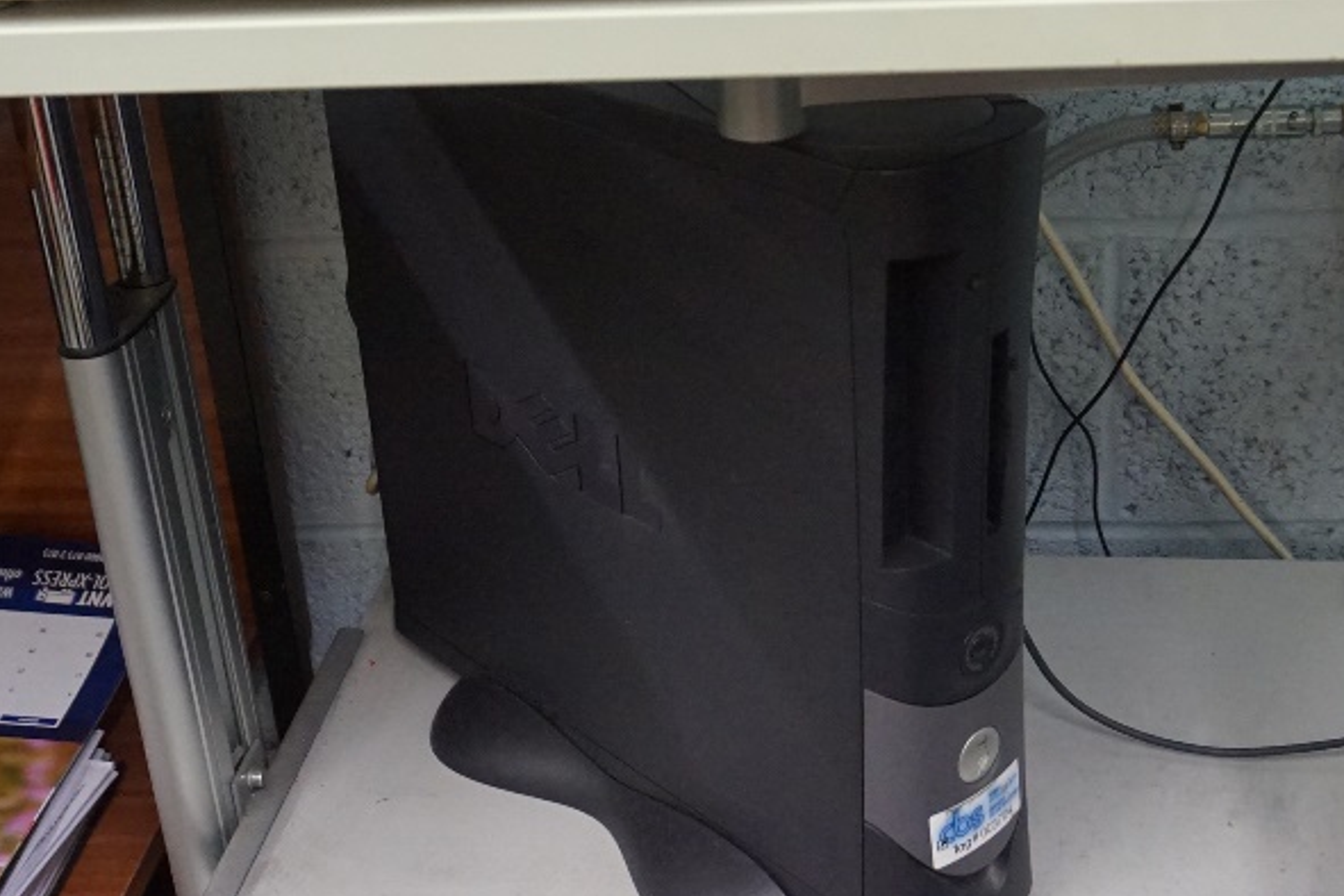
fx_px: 1941
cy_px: 338
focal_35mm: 52
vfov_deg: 25.9
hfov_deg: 38.2
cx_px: 710
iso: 3200
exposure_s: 1/160
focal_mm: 20
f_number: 4
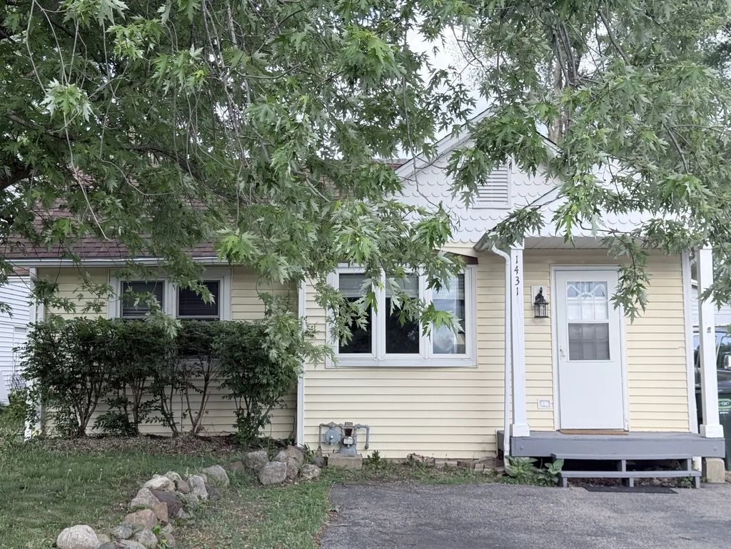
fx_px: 1014
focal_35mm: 48
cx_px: 366
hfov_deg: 39.7
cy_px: 274
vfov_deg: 30.3
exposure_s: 1/712
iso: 64
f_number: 1.78
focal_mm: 6.76
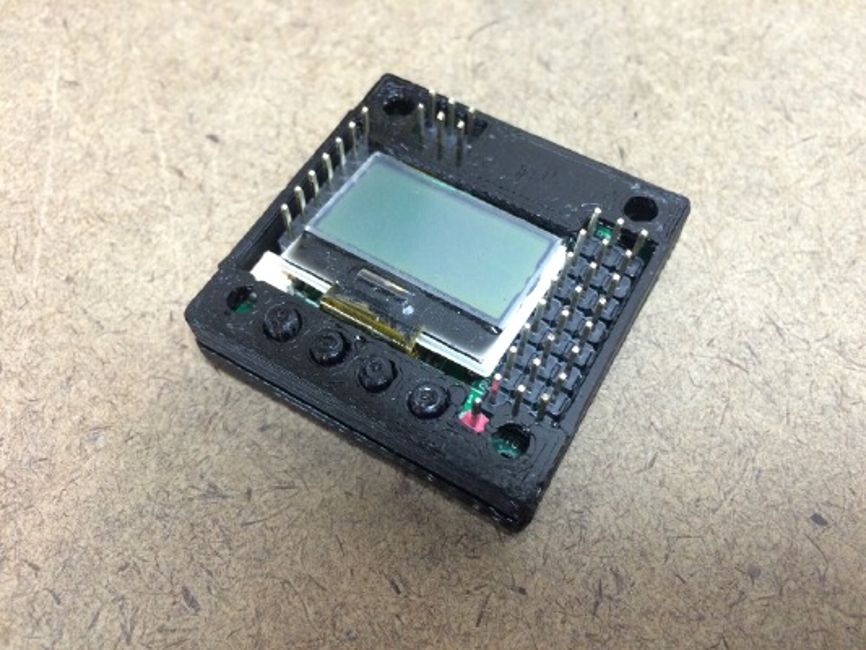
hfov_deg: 61.6
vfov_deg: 48.2
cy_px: 325
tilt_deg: -63.4
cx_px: 433
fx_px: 726
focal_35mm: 29
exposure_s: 1/30
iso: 250
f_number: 2.2
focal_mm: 4.15
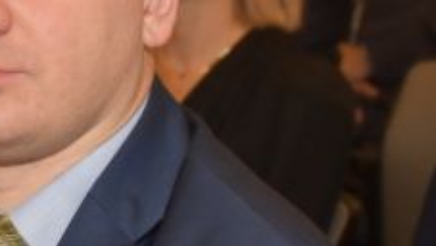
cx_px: 6
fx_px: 1747
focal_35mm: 151
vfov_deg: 8.0
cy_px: 196
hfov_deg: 14.0
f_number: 3.5
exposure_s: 1/60
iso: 2500
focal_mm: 32
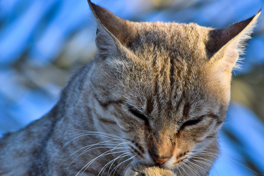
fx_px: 3044
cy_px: 124
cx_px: 143
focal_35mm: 415
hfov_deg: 5.0
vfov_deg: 3.3
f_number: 5.6
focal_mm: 190
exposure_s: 1/400
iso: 400
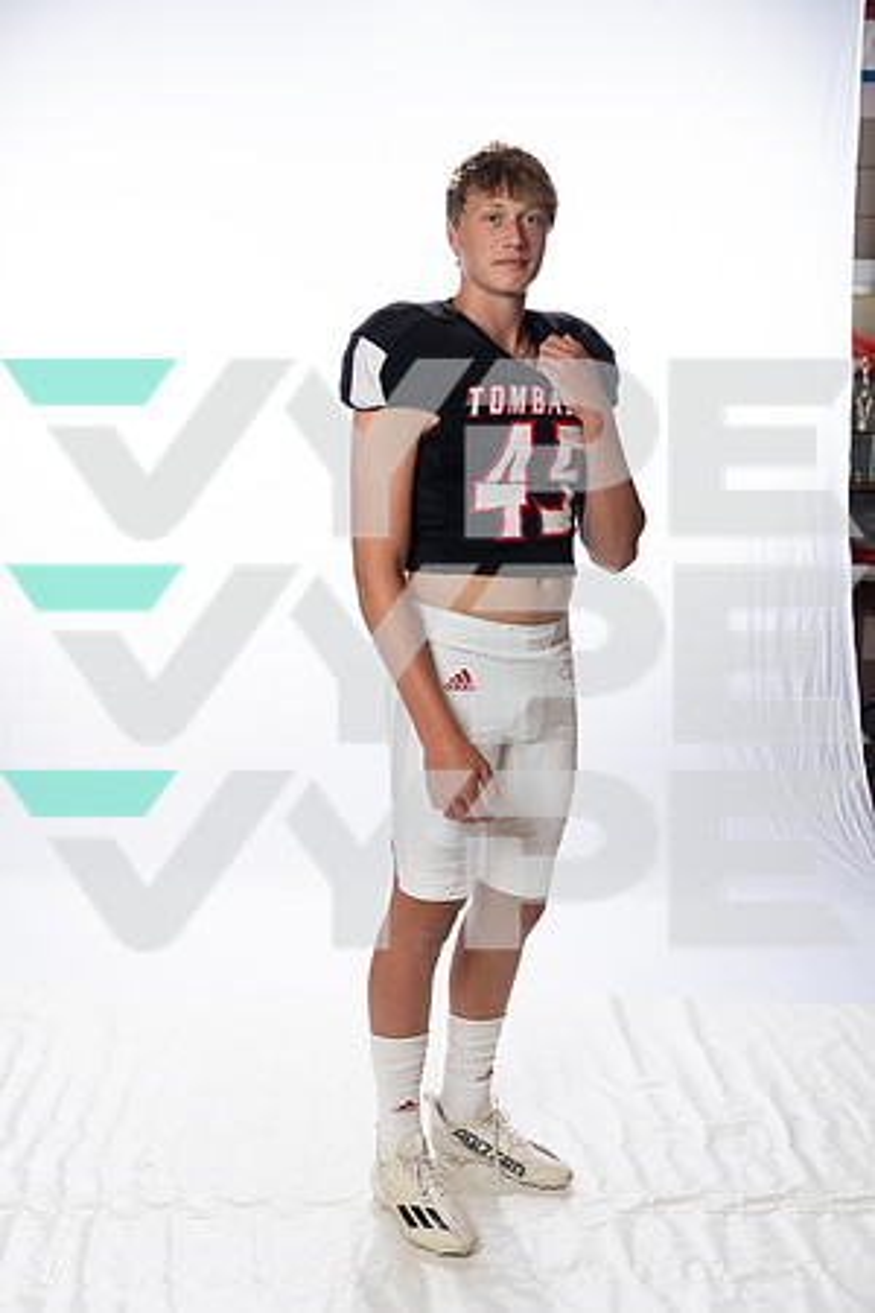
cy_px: 656
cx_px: 438
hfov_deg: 31.9
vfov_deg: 46.4
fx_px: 1531
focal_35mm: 42
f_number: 4
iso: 400
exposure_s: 1/250
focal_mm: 42
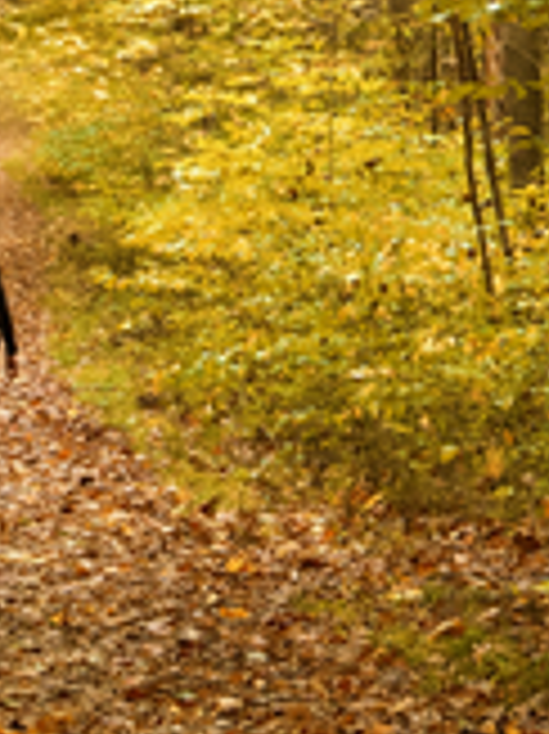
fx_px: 4870
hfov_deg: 6.4
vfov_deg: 8.5
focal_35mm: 230
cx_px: -56
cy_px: -72
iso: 800
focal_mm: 50
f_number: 10
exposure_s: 1/50
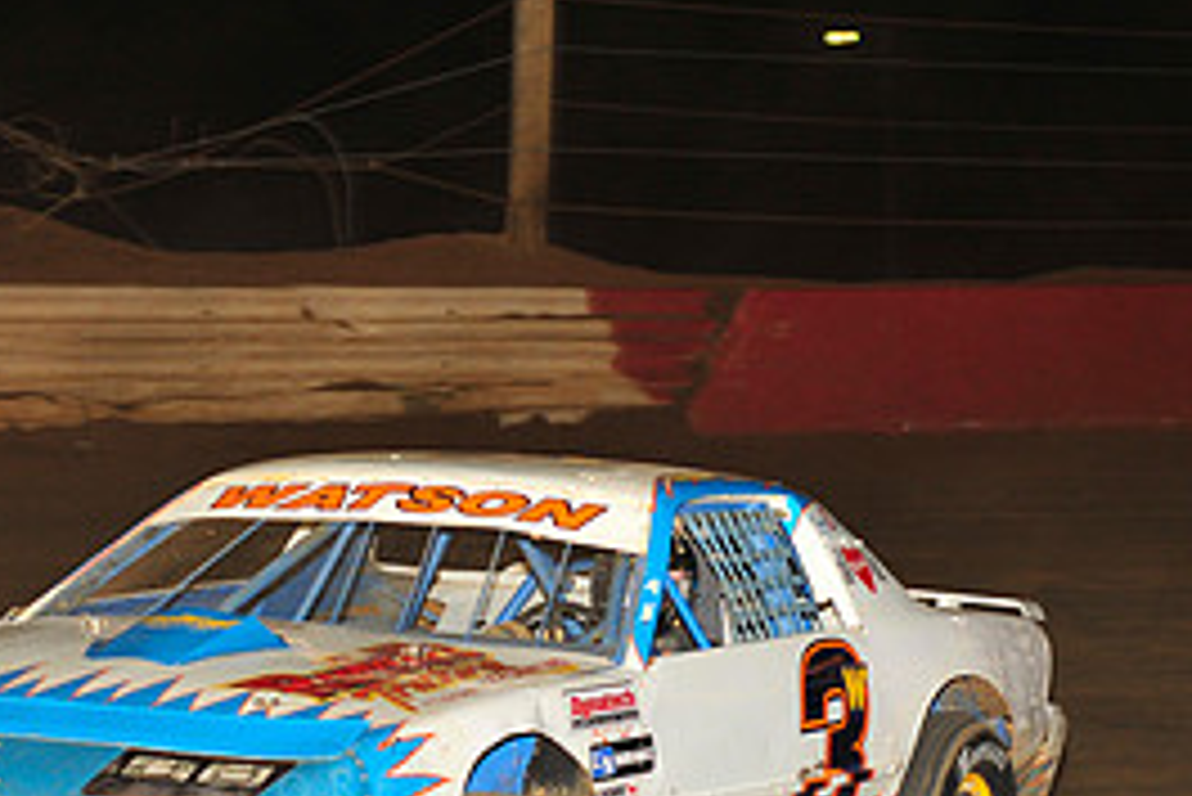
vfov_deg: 7.3
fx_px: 6228
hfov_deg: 10.9
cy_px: 625
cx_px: 342
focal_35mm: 188
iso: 800
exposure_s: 1/250
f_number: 6.3
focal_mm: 86
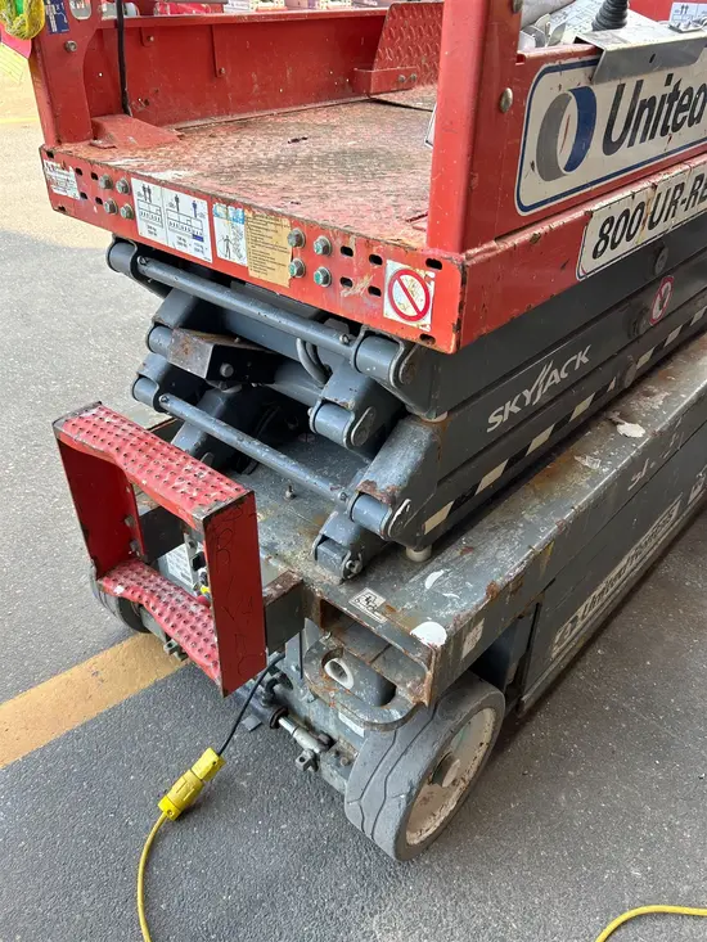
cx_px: 354
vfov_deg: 67.3
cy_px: 471
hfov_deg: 53.1
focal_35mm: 26
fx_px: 708
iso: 50
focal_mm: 5.7
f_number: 1.5
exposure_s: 1/121
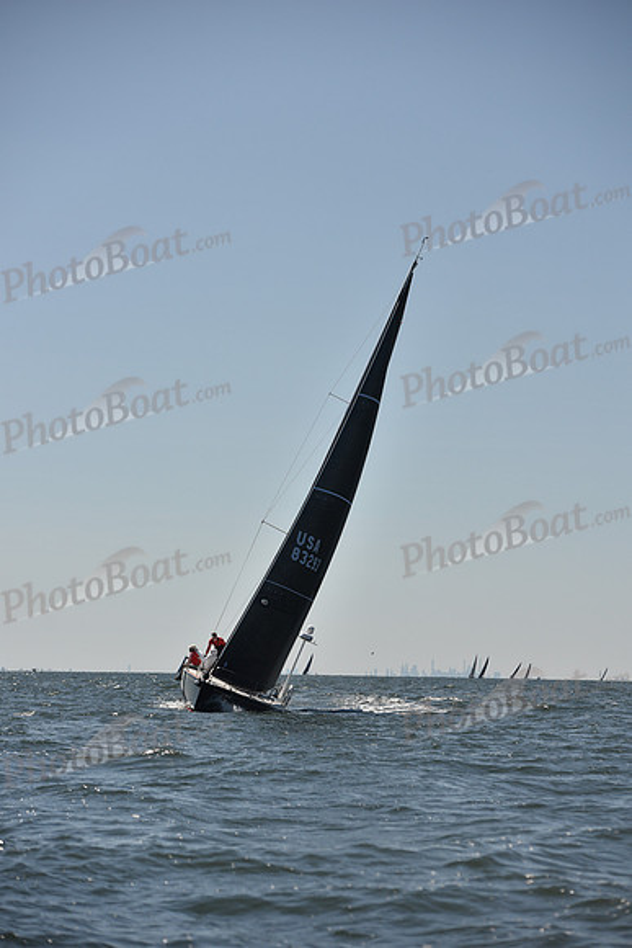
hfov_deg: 12.5
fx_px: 2895
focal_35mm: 110
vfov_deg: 18.6
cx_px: 316
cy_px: 474
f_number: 4.5
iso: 250
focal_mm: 110
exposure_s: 1/1600
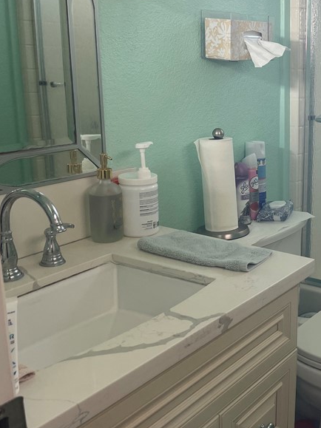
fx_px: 569
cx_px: 365
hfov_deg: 28.3
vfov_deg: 41.2
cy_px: 192
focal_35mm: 46
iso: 64
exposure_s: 1/121
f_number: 1.6
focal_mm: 4.2
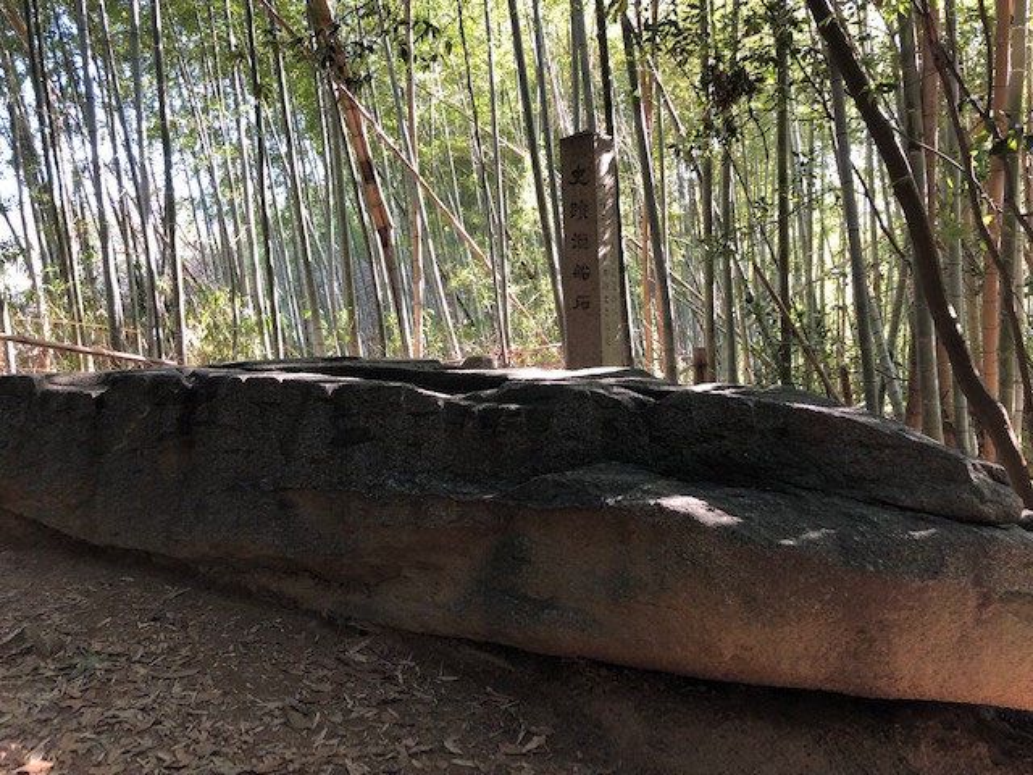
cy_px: 388
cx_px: 516
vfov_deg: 49.7
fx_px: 836
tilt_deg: -4.0
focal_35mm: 28
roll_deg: +5.0
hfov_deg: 63.4
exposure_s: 1/30
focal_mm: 3.99
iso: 32
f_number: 1.8
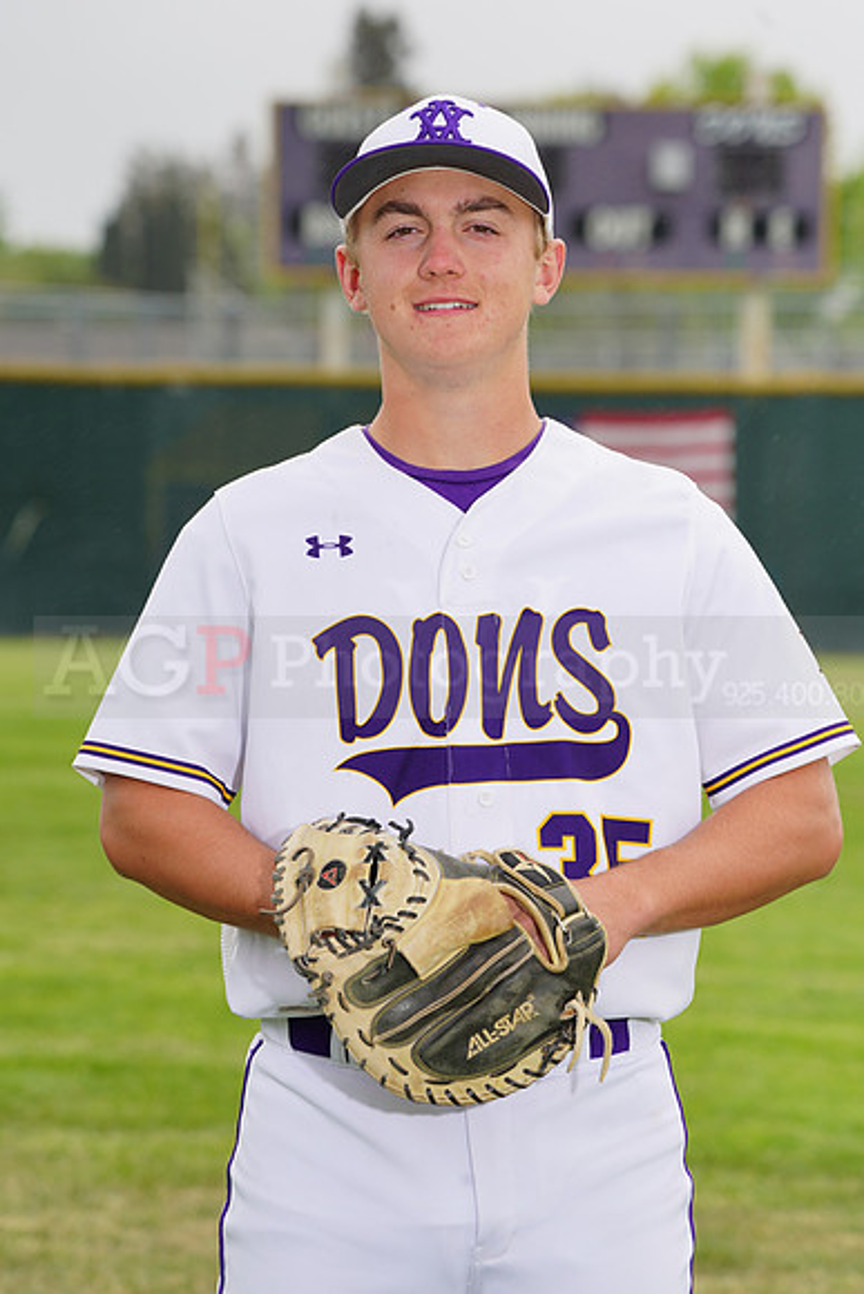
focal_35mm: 218
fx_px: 7843
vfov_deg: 9.4
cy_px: 647
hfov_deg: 6.3
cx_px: 432
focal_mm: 218
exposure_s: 1/250
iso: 160
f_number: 9
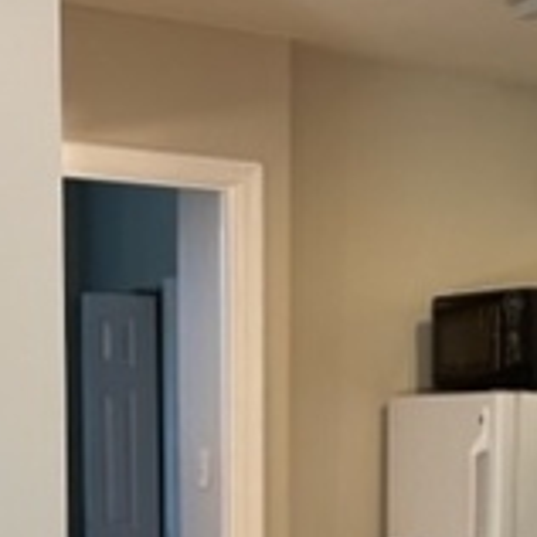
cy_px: 651
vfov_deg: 17.1
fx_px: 1702
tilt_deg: -7.0
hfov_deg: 17.6
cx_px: 489
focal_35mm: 97
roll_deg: -0.5
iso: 125
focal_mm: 5.1
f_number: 1.6
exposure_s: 1/60
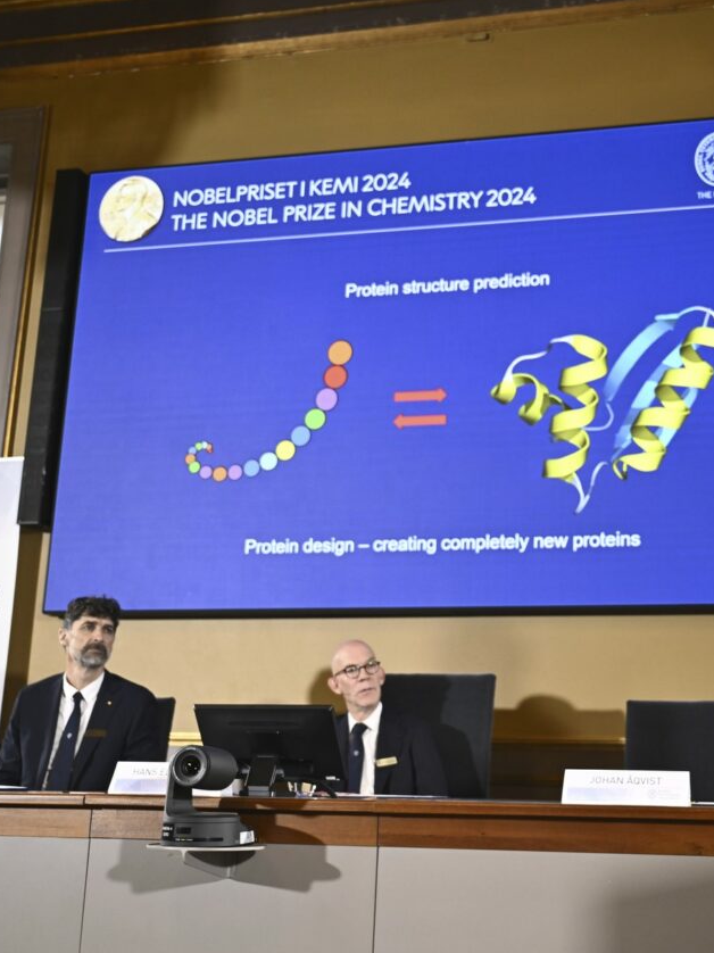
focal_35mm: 47
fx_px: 1293
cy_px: 483
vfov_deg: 40.4
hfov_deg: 30.4
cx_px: 531
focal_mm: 32
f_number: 2.8
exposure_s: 1/80
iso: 1000
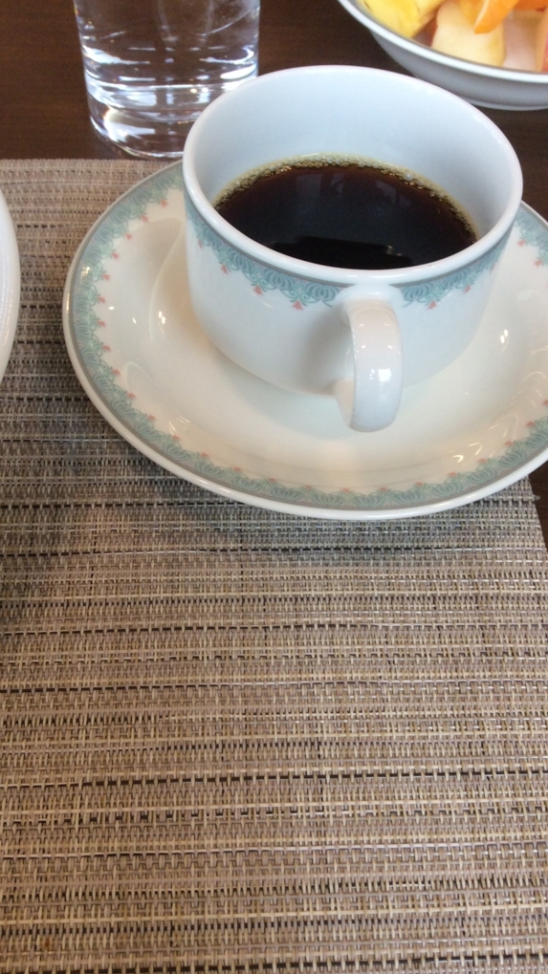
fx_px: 904
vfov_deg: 56.6
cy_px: 487
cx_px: 285
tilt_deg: -56.4
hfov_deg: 33.7
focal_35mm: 35
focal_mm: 3.3
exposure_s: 1/120
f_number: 2.4
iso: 64
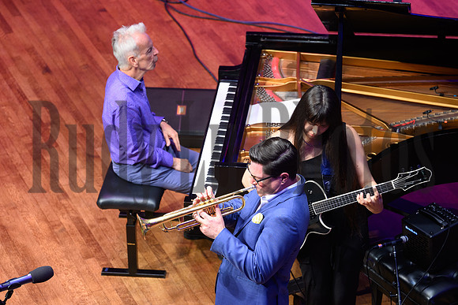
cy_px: 152
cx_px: 229
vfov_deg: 9.5
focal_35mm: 145
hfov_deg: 14.2
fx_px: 1845
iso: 1600
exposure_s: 1/125
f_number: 5.6
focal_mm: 145
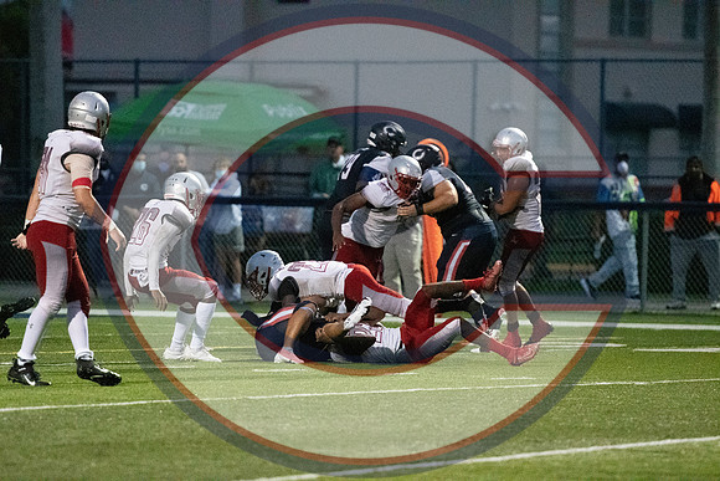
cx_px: 360
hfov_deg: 7.0
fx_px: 5851
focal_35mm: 292
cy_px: 240
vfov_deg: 4.7
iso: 28800
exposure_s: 1/2500
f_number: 2.8
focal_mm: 195
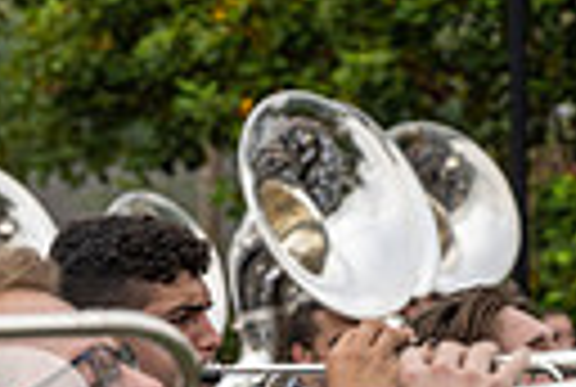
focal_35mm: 285
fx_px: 4571
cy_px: 560
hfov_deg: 7.1
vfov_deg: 4.8
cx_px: -243
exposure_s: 1/800
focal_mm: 63
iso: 320
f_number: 4
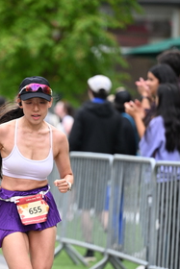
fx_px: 2644
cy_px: 177
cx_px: 20
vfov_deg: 5.8
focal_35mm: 353
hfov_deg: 3.9
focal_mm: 180
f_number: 2.8
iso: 800
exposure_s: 1/2000
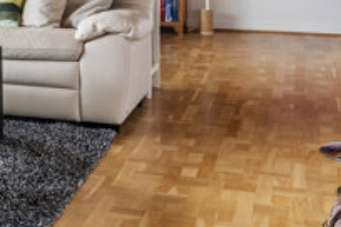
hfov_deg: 19.1
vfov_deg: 13.2
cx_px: -117
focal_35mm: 98
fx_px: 928
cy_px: -108
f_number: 6.3
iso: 1000
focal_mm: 25
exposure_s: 1/80
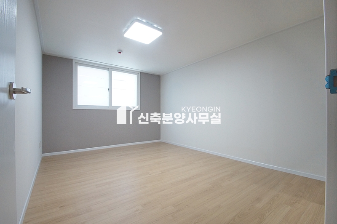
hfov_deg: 95.0
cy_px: 112
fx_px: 154
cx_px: 168
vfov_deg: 72.0
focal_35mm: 16
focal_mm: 11
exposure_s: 1/40
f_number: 7.1
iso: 1600
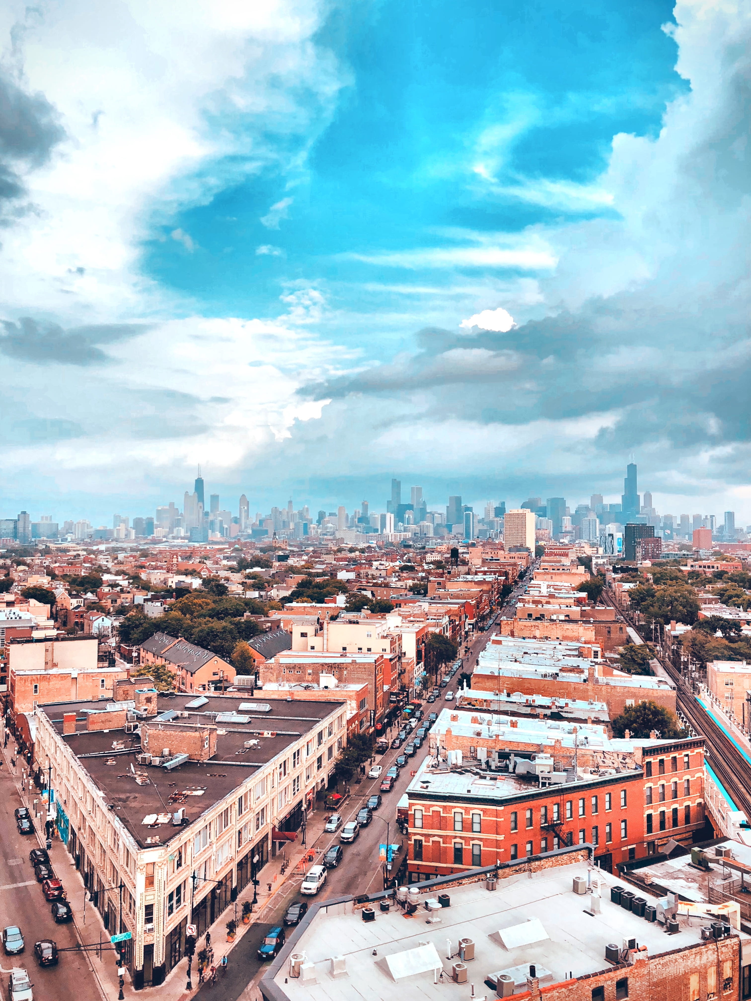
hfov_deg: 49.7
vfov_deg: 63.4
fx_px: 810
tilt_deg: +3.4
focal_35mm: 28
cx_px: 376
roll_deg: -0.9
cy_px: 500
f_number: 1.8
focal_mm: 4
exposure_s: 1/1012
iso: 20
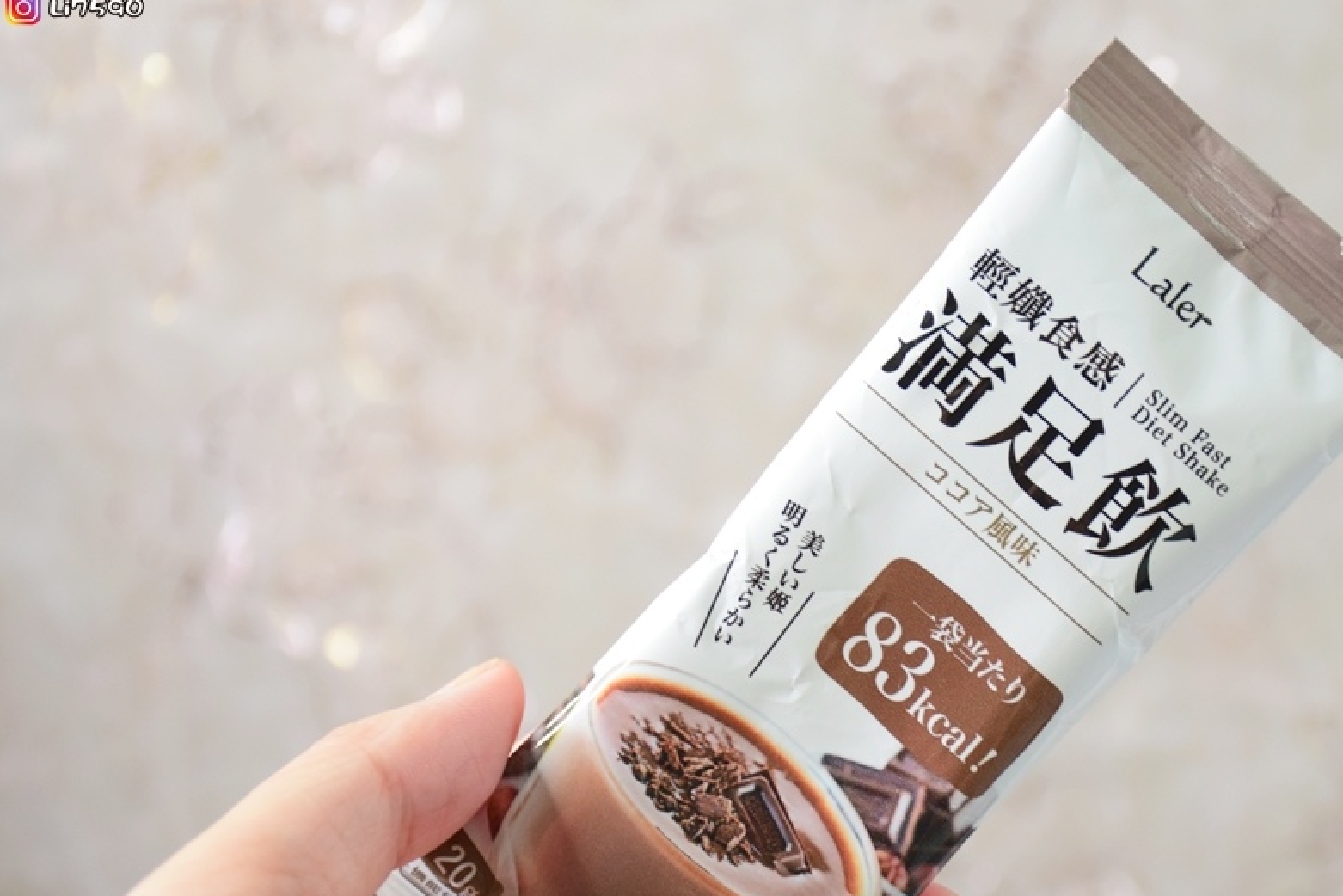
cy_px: 505
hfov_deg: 21.2
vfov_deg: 14.3
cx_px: 848
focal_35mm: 96
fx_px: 3582
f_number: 5
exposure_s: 1/100
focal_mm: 50
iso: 1600
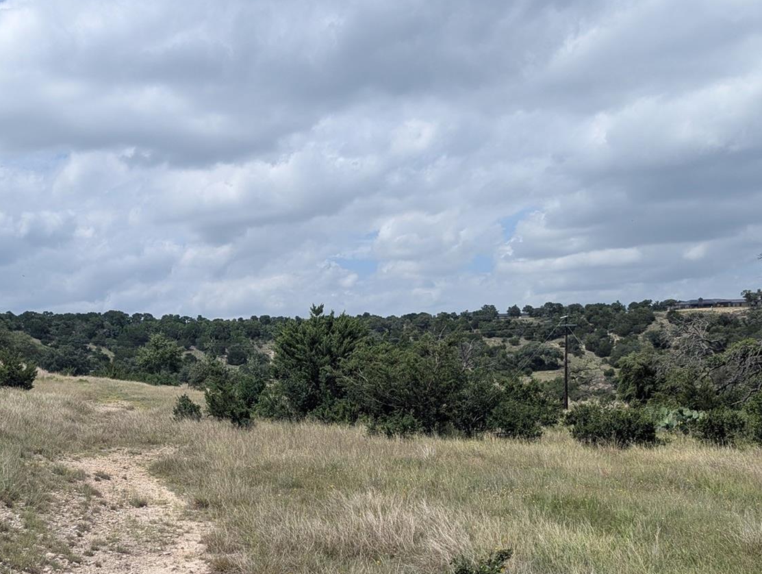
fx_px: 970
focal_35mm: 44
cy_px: 466
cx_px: 203
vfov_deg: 32.0
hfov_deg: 41.8
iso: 47
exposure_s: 1/2833
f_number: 1.85
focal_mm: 6.81
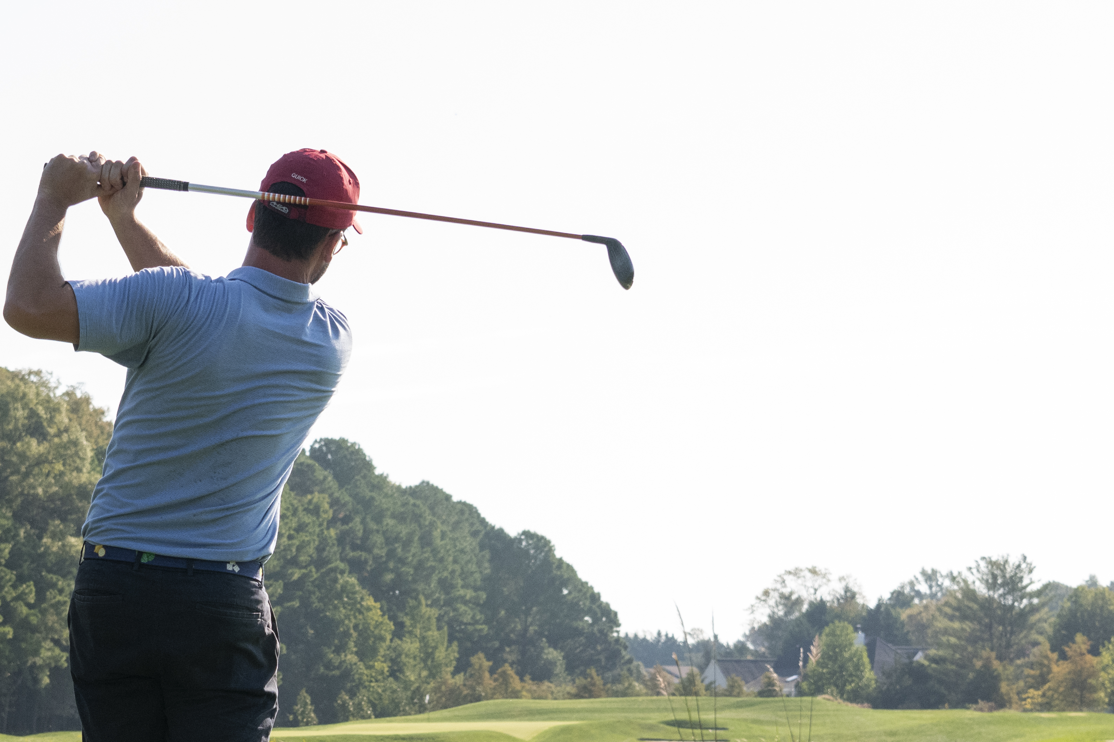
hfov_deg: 19.9
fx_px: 3156
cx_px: 290
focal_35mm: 102
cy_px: 744
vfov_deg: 13.2
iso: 1000
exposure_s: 1/3200
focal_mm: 40
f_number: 5.6
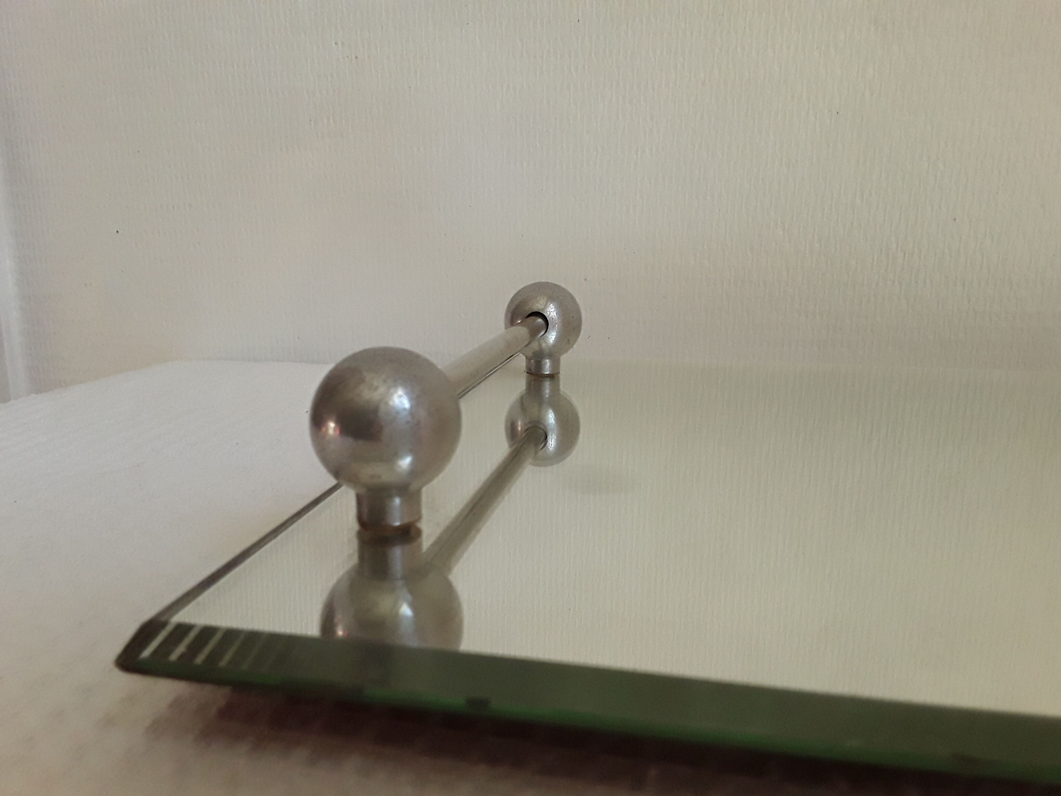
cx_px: 530
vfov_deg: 51.4
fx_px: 828
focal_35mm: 27
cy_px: 398
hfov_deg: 65.3
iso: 200
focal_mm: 2.91
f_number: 1.9
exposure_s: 1/342
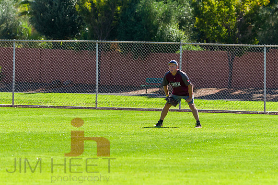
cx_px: 136
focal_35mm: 367
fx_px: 2833
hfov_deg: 5.6
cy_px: 76
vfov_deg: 3.7
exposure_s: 1/2000
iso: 400
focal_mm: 220
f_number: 5.3
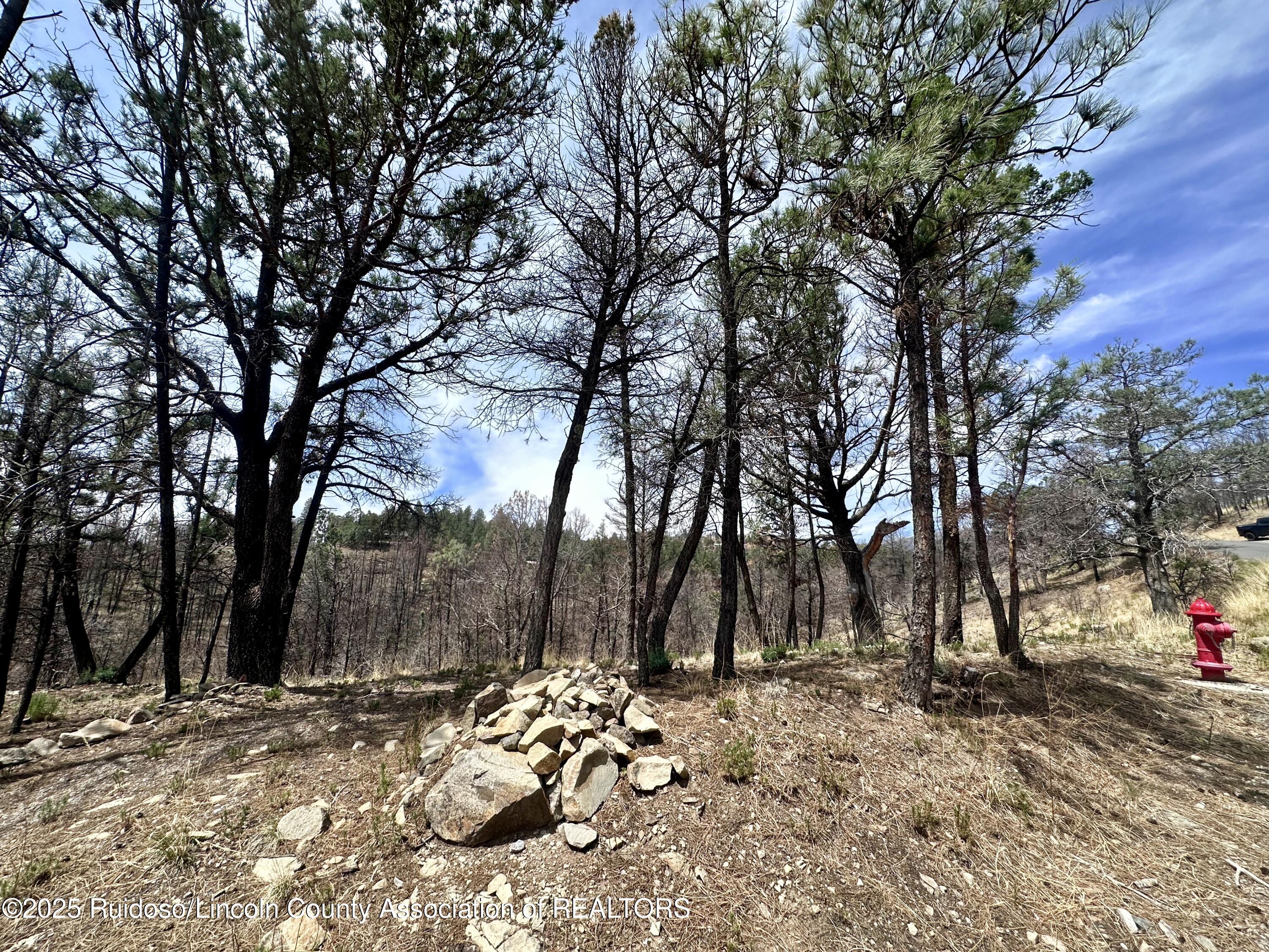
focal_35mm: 14
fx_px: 513
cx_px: 634
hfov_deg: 102.1
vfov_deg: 85.7
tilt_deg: +12.9
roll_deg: -2.8
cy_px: 476
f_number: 2.2
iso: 50
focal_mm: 2.22
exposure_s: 1/1742
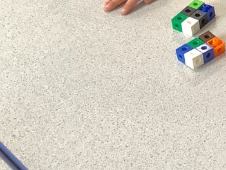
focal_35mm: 106
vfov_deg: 13.7
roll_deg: -0.3
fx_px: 692
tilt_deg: -36.9
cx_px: 368
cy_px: -13
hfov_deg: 16.4
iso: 160
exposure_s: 1/60
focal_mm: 3.3
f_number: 2.4
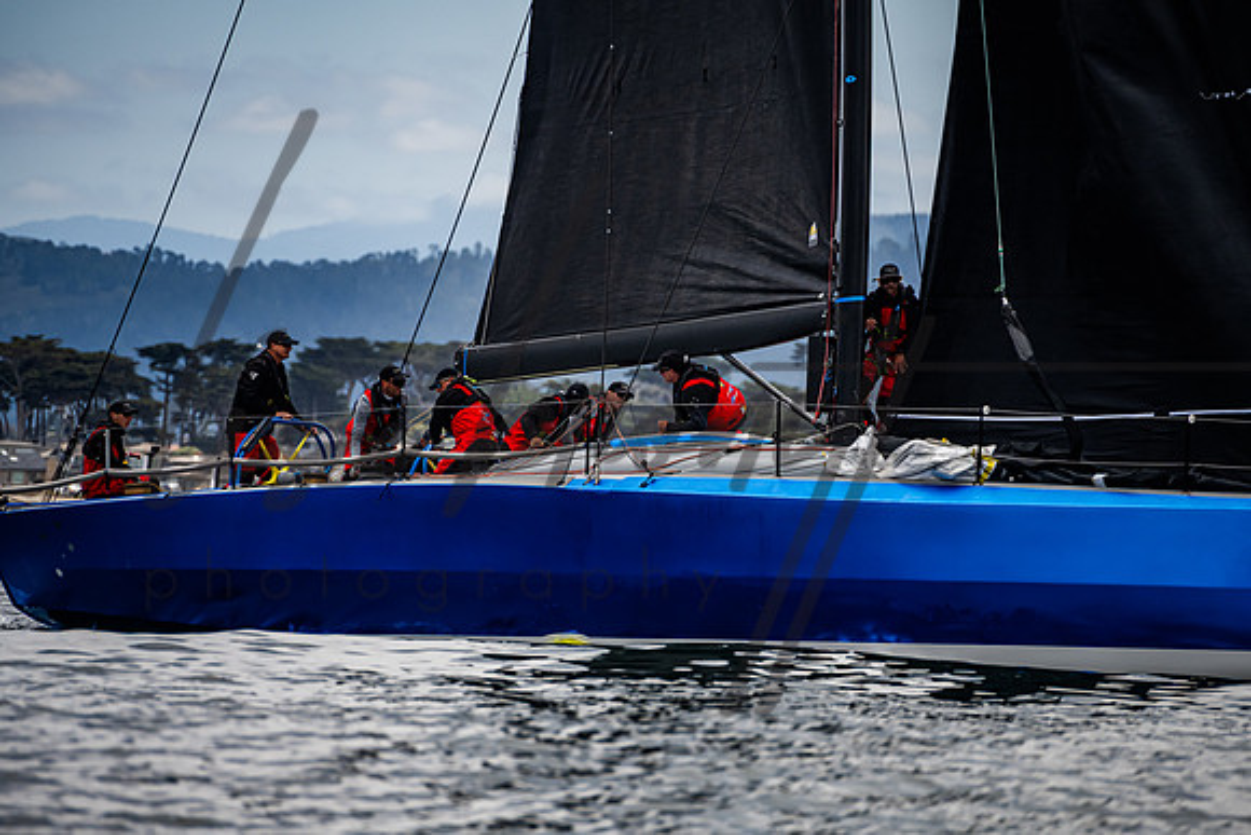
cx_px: 617
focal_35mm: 419
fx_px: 14569
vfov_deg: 3.3
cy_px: 418
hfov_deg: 4.9
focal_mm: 400
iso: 640
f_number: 8
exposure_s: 1/2000
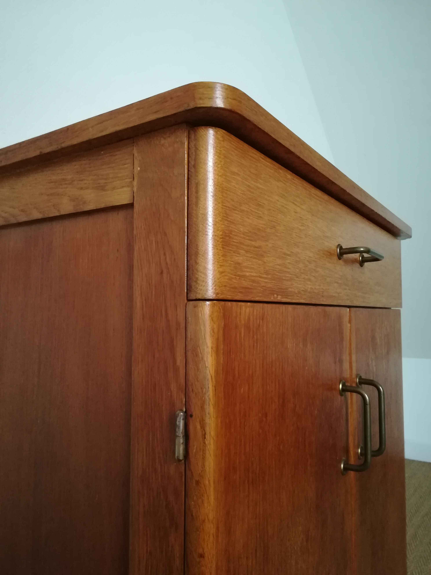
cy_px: 288
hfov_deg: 53.1
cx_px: 216
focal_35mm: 26
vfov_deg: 67.3
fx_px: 432
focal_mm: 3.83
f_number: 2.2
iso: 640
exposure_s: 1/20
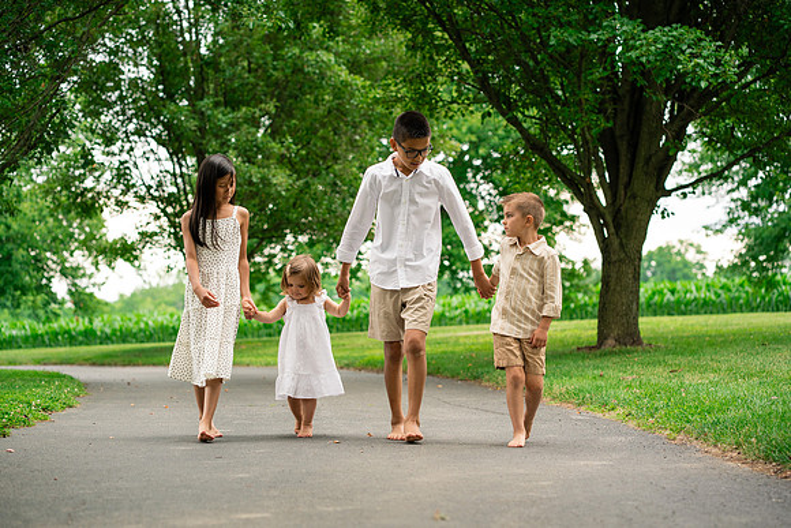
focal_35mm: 85
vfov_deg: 16.1
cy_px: 264
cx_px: 396
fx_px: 1868
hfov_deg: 23.9
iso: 500
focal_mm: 85
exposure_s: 1/500
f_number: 3.5
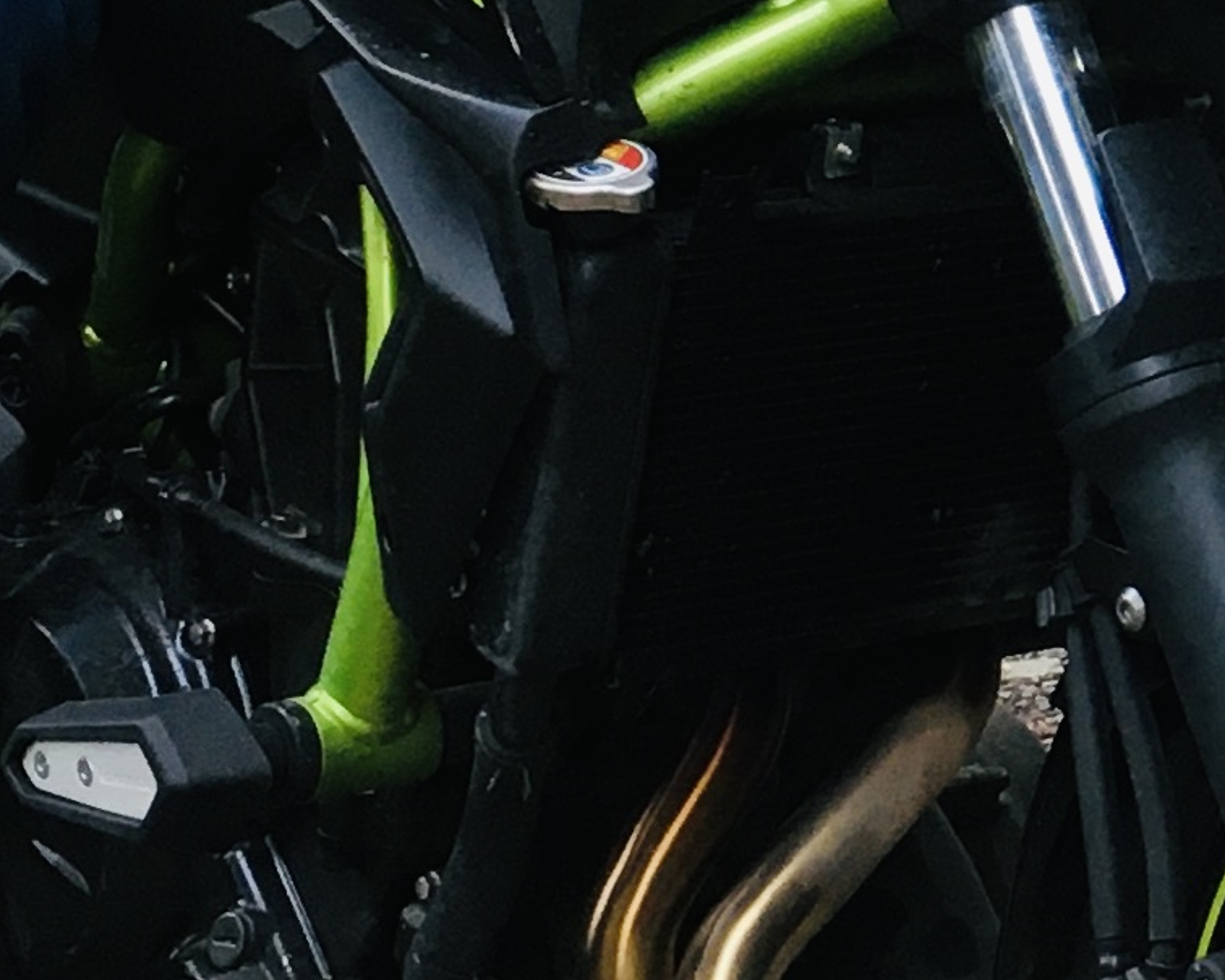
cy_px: -94
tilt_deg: -5.2
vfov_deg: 10.1
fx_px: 5475
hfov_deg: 12.2
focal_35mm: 151
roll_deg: +1.2
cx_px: 1812
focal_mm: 4.15
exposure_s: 1/33
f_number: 2.2
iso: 80
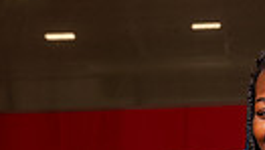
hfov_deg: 13.5
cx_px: 299
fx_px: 1090
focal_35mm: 155
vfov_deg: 7.2
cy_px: 407
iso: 100
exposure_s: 1/125
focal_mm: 43
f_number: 6.3
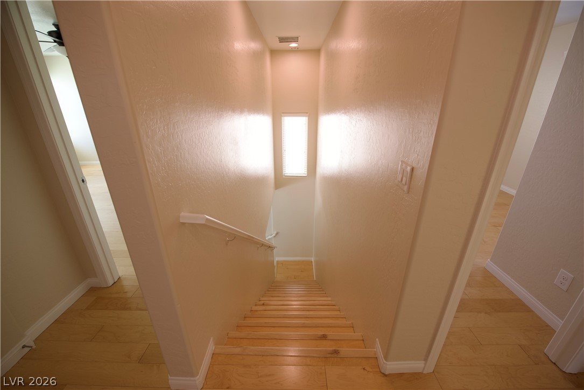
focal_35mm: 14
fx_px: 227
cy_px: 195
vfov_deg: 81.2
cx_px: 292
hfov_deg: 104.2
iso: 400
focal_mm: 14
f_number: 4.5
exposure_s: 1/80
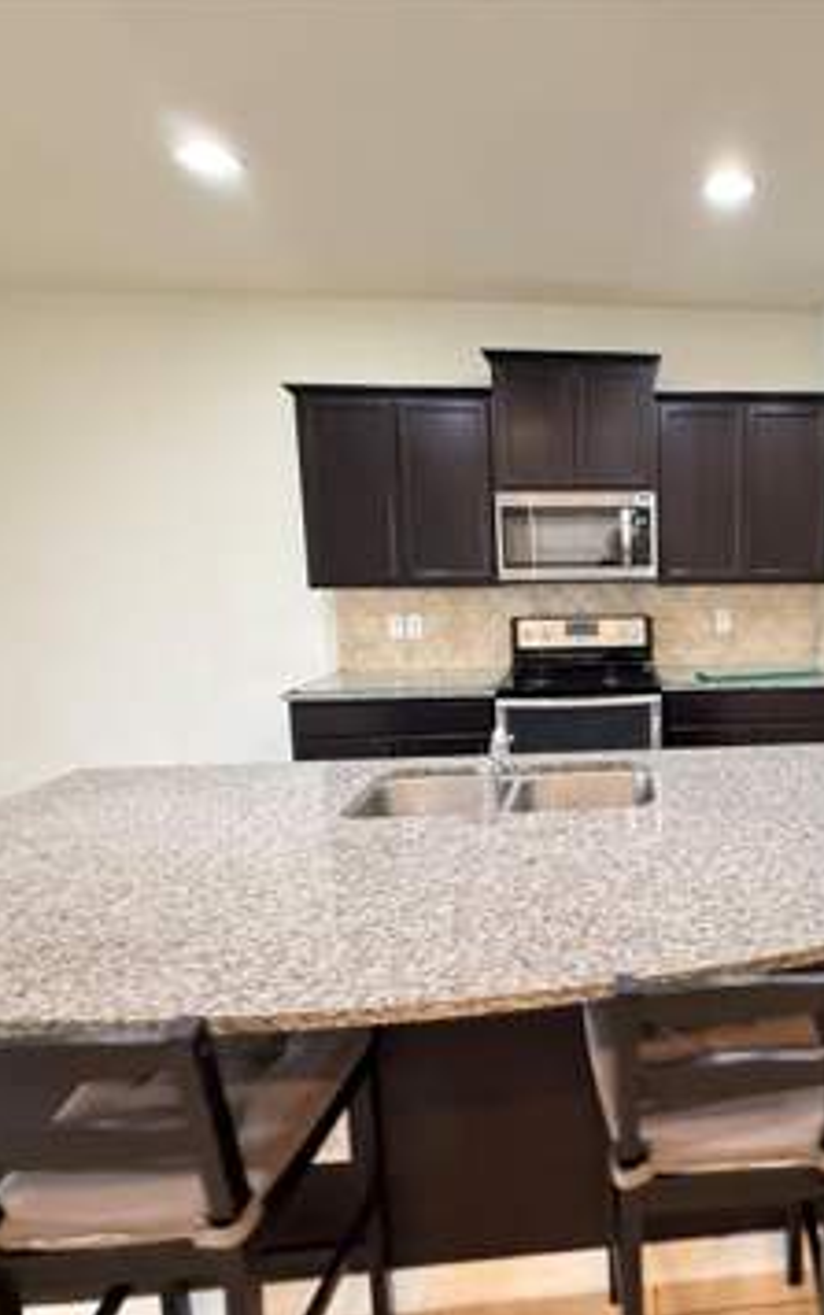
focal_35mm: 20
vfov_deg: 85.0
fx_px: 717
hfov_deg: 54.4
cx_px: 691
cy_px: 658
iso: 500
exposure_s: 1/60
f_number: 2.2
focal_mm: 2.22
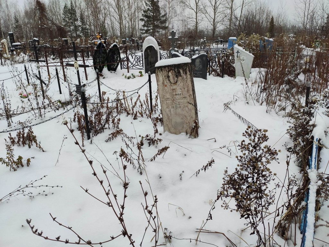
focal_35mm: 26
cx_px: 164
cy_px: 124
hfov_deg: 67.3
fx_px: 247
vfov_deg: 53.1
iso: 112
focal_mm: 4.77
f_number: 1.75
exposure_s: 1/534
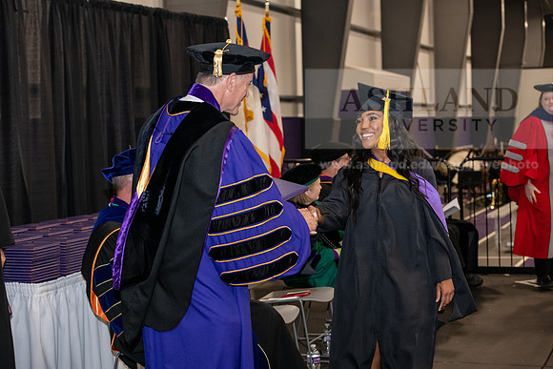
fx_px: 1075
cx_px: 276
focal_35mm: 70
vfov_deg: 19.5
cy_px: 184
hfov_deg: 28.8
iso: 2500
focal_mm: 70
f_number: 5
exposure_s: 1/200
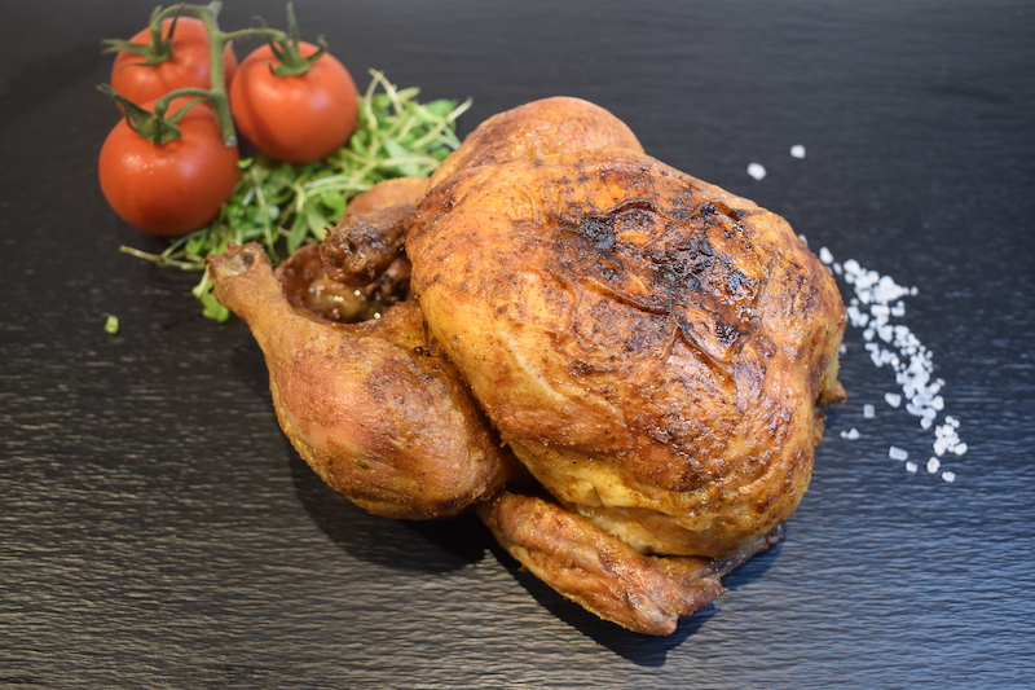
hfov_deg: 51.3
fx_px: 1078
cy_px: 345
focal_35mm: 38
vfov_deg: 35.5
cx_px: 518
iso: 400
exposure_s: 1/80
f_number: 4
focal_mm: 25
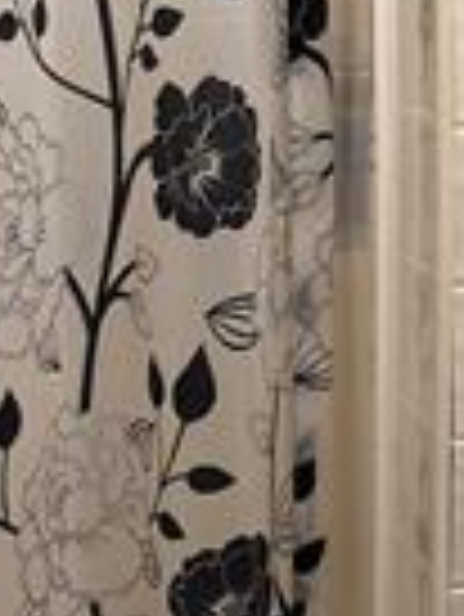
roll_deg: -4.3
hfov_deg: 15.8
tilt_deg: -10.3
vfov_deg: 23.3
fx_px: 1499
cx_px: 748
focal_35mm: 84
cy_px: 292
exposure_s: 1/60
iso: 400
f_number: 1.78
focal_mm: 6.76
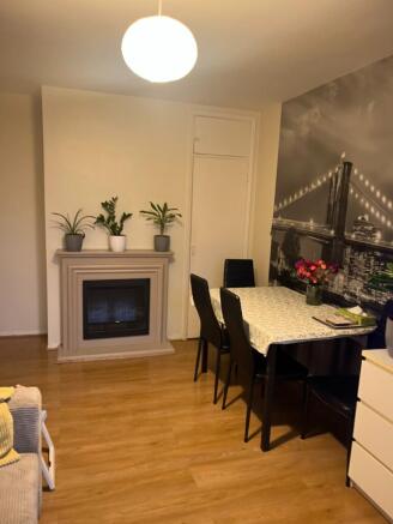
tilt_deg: -9.1
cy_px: 262
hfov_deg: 53.1
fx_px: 393
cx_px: 196
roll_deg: -1.3
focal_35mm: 26
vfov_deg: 67.3
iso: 400
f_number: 1.6
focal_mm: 5.1
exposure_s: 1/33
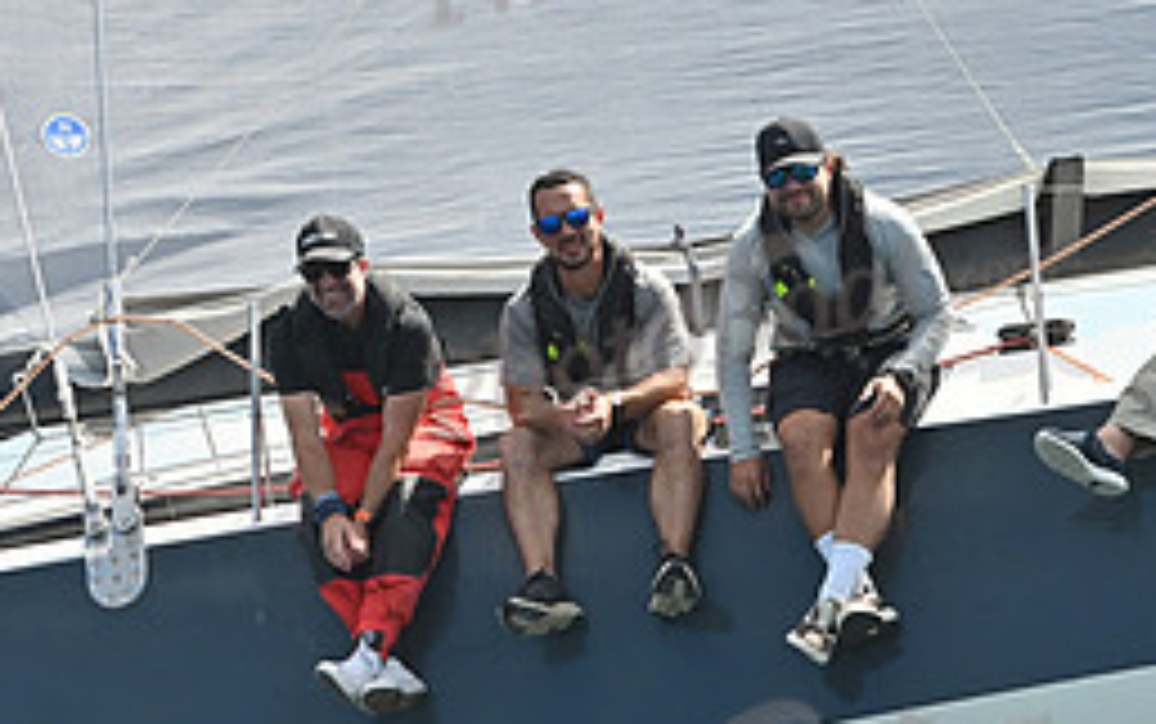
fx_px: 6526
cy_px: 497
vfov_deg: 6.3
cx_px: 1291
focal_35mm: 207
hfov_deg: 10.0
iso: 250
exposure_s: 1/1000
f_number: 7.1
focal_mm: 90
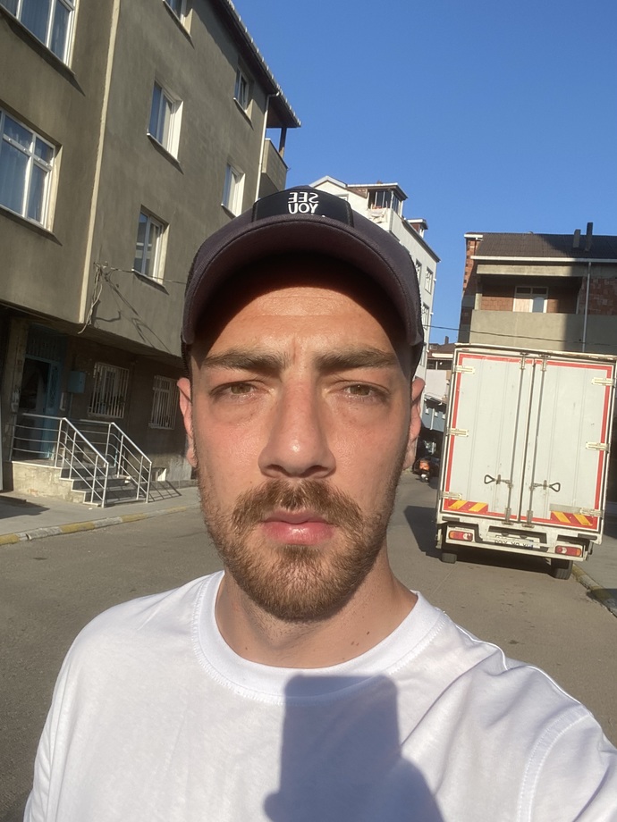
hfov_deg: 46.8
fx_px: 713
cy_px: 411
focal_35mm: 30
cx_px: 308
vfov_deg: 60.0
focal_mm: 2.71
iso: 25
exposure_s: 1/964
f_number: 2.2
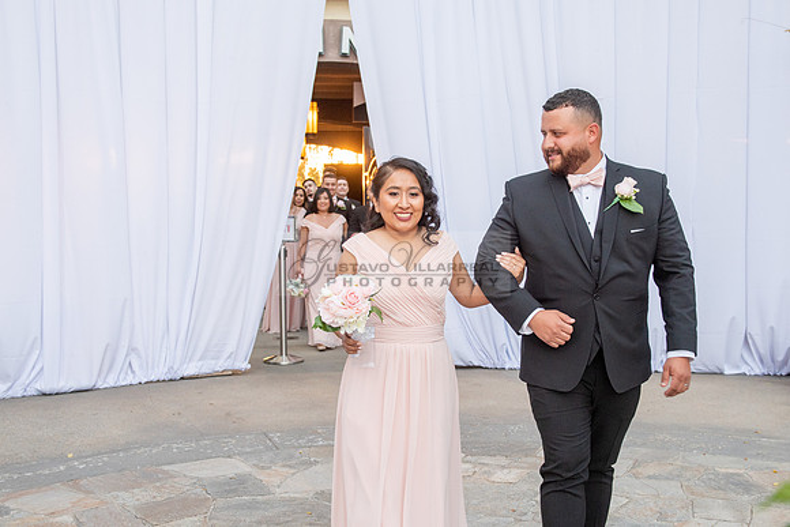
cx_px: 413
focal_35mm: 43
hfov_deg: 45.7
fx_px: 938
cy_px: 292
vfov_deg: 31.4
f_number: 5
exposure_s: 1/160
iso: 500
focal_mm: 32
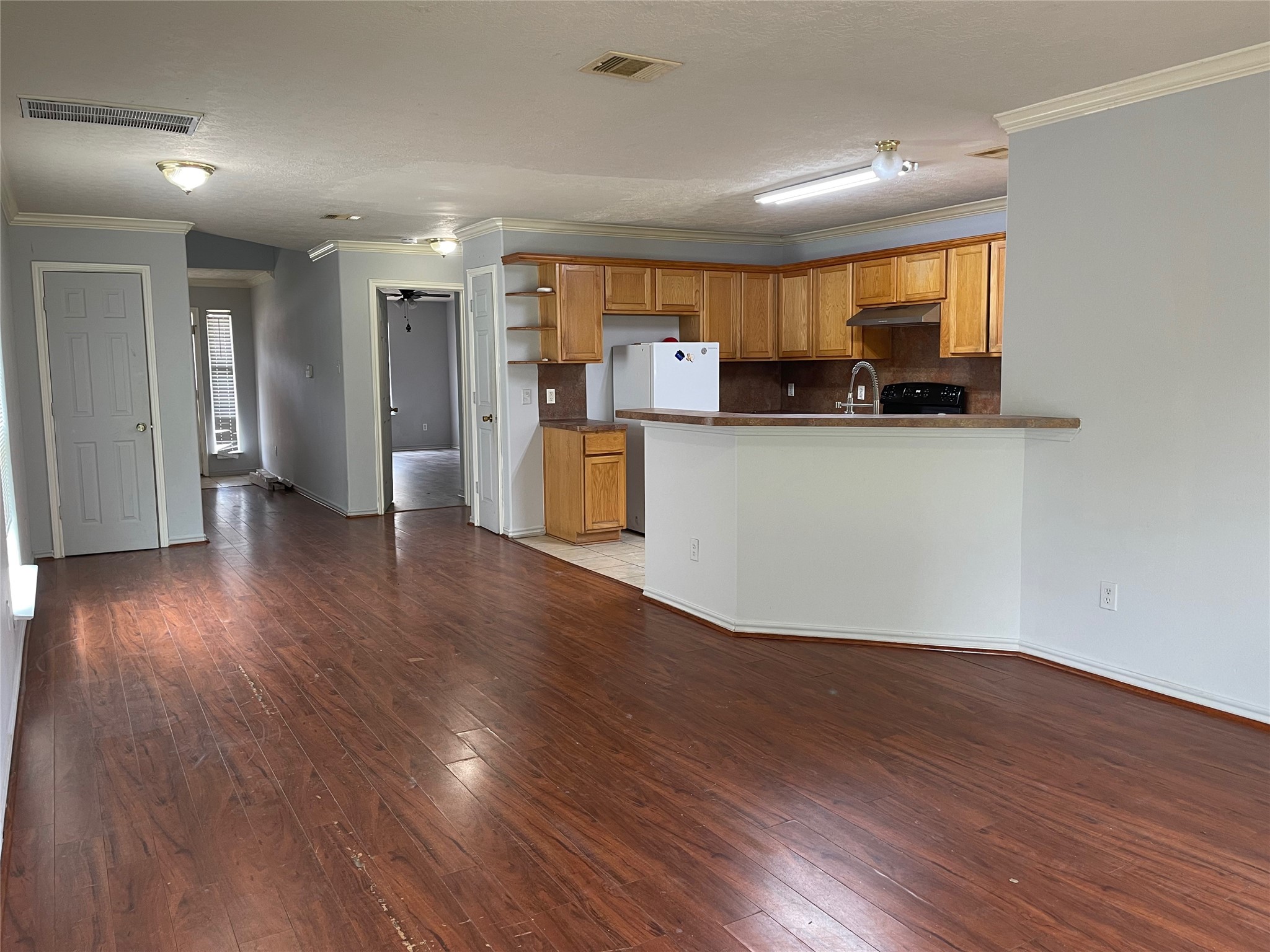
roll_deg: +0.9
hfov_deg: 69.4
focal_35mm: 25
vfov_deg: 54.9
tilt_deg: -4.9
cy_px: 476
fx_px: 917
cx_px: 635
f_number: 1.6
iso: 100
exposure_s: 1/60
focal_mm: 5.1
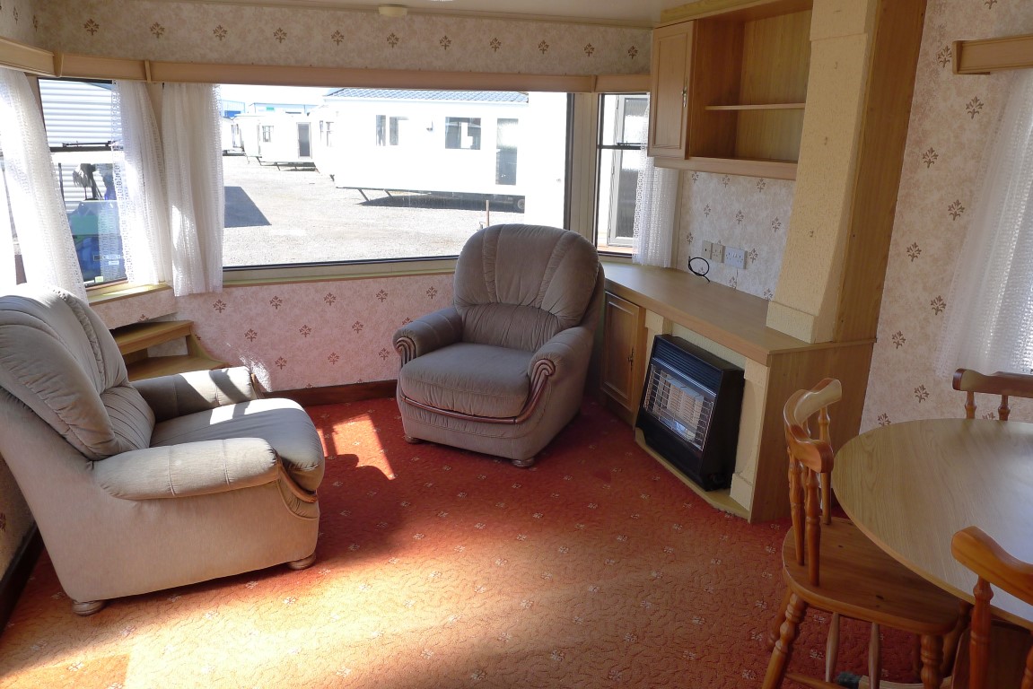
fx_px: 689
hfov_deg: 73.7
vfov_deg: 53.2
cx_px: 516
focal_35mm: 24
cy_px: 344
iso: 125
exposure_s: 1/250
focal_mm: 5.1
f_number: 2.8
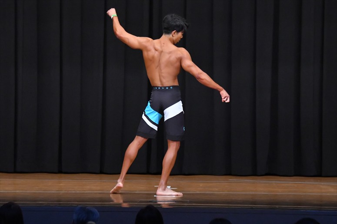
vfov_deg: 6.8
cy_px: 112
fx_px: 1890
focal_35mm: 202
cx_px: 168
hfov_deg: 10.2
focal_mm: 135
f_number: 5.6
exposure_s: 1/400
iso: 8000
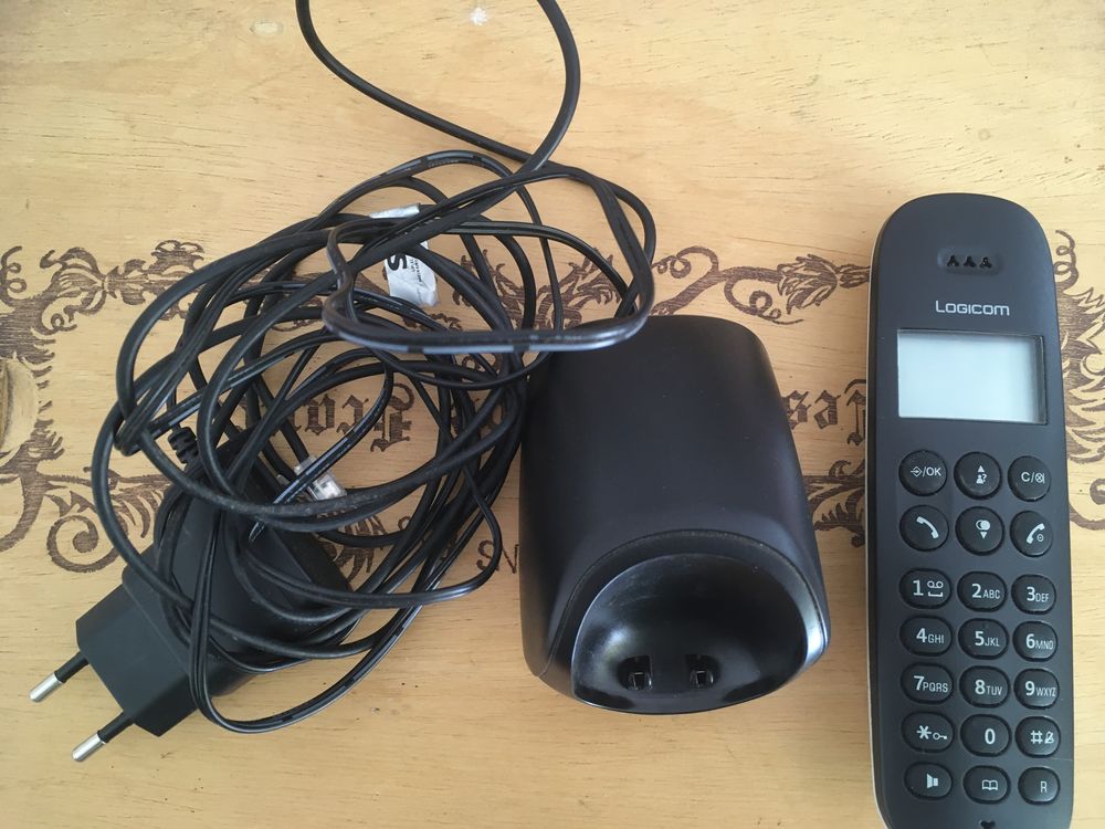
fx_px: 926
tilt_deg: -84.6
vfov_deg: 48.2
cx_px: 552
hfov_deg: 61.7
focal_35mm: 29
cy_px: 414
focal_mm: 4.15
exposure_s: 1/33
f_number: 2.2
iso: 100
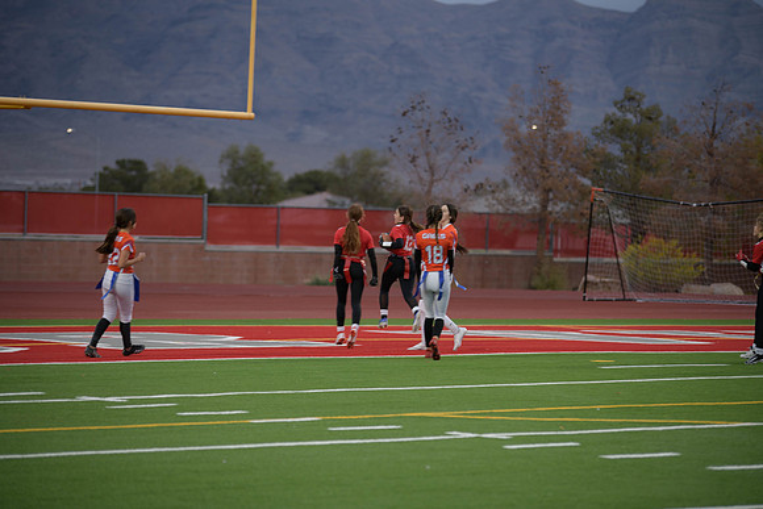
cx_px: 382
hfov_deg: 14.7
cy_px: 254
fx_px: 2968
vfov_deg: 9.8
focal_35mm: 140
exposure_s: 1/200
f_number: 2.8
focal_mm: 140
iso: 220
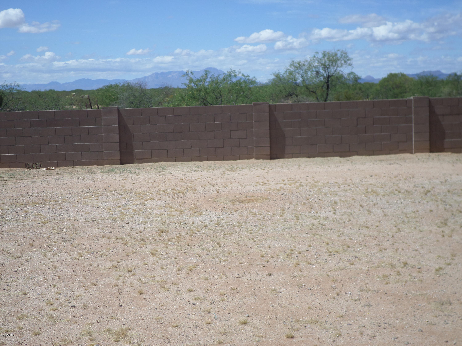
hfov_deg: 35.5
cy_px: 173
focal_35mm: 54
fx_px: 721
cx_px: 231
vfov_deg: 27.0
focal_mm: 9.7
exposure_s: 1/1000
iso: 80
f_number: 3.6
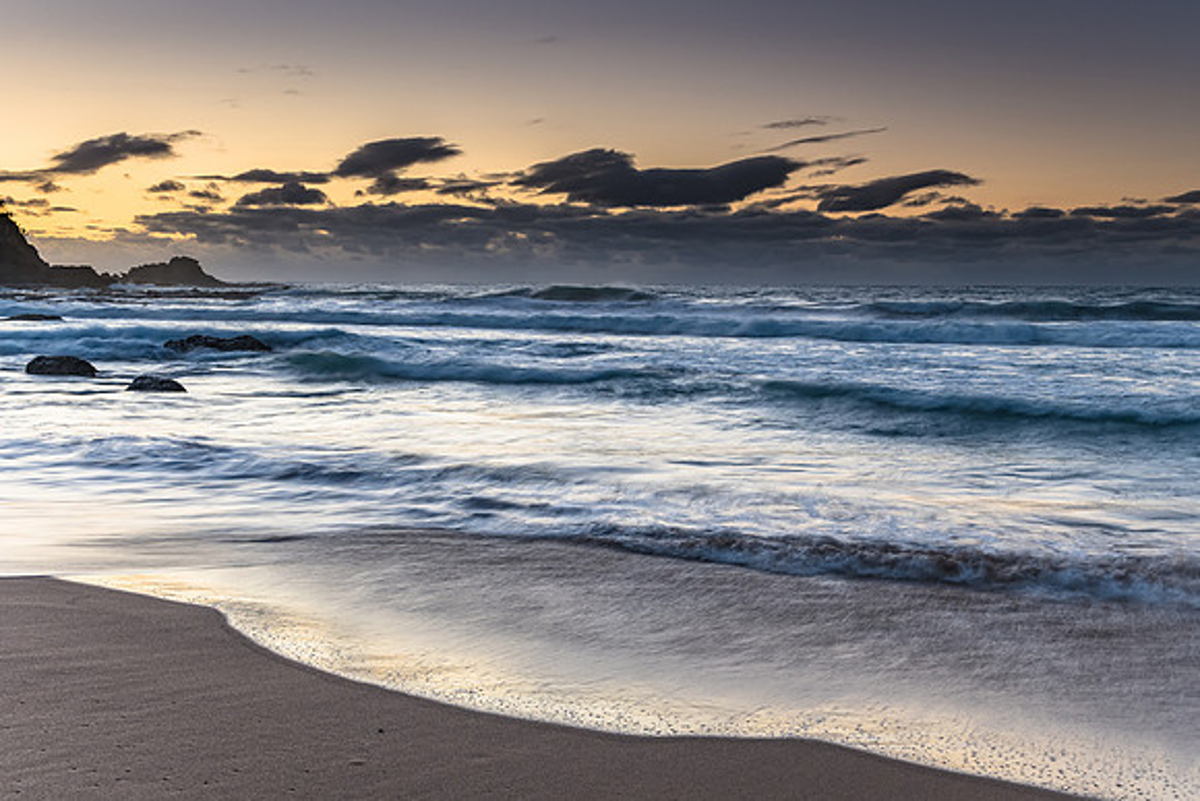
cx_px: 600
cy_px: 400
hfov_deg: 52.1
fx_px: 1227
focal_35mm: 37
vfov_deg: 36.2
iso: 200
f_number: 8
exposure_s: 1/2.5
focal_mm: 24
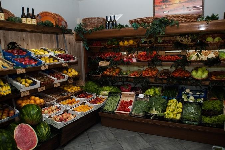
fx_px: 181
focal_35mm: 29
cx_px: 112
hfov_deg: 63.7
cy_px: 75
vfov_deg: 44.9
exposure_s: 1/125
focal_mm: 29
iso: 320
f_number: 3.5
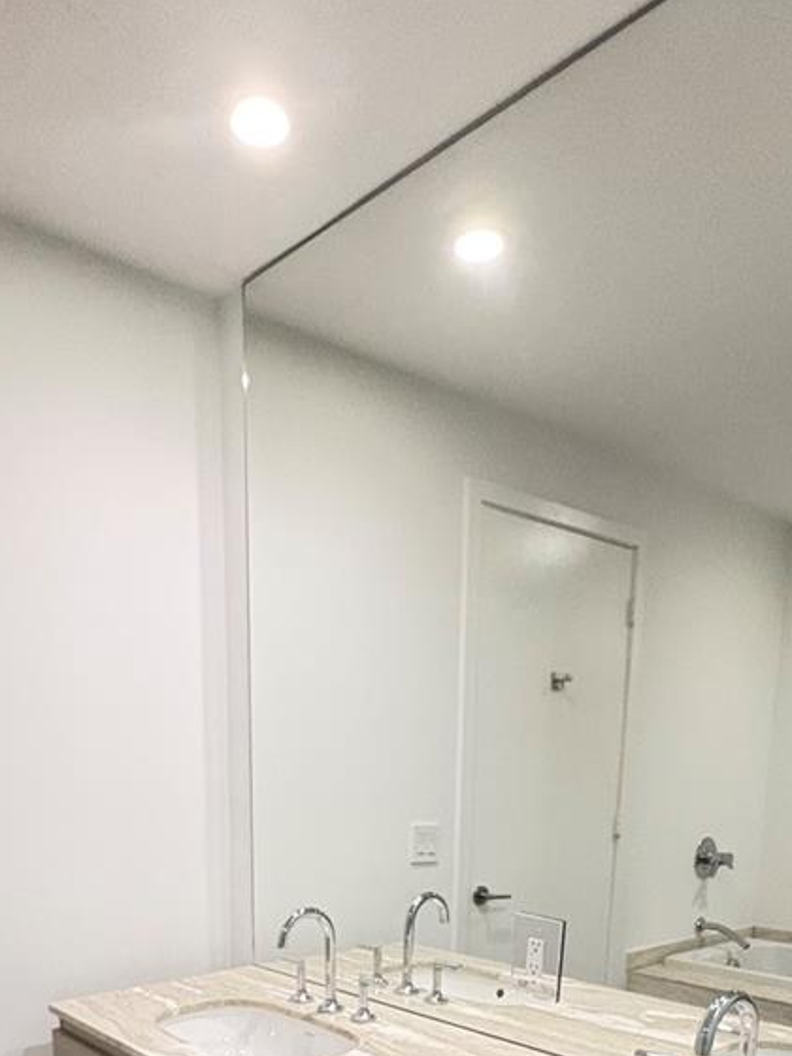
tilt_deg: -11.2
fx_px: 915
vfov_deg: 52.8
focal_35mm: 30
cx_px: 349
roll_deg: -0.5
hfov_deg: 46.7
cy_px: 945
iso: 640
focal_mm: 2.22
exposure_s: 1/60
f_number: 2.2
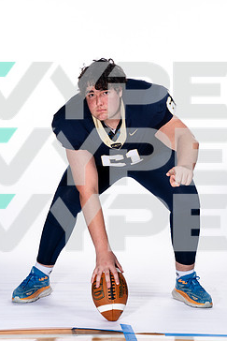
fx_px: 794
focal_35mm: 84
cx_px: 99
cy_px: 157
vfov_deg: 24.2
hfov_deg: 16.3
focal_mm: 68
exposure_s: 1/250
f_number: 5.6
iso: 100
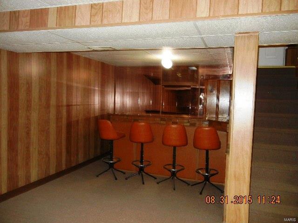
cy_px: 112
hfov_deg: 60.0
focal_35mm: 30
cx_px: 149
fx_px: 258
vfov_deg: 46.8
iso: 332
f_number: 3.5
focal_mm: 5.4
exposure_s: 1/30
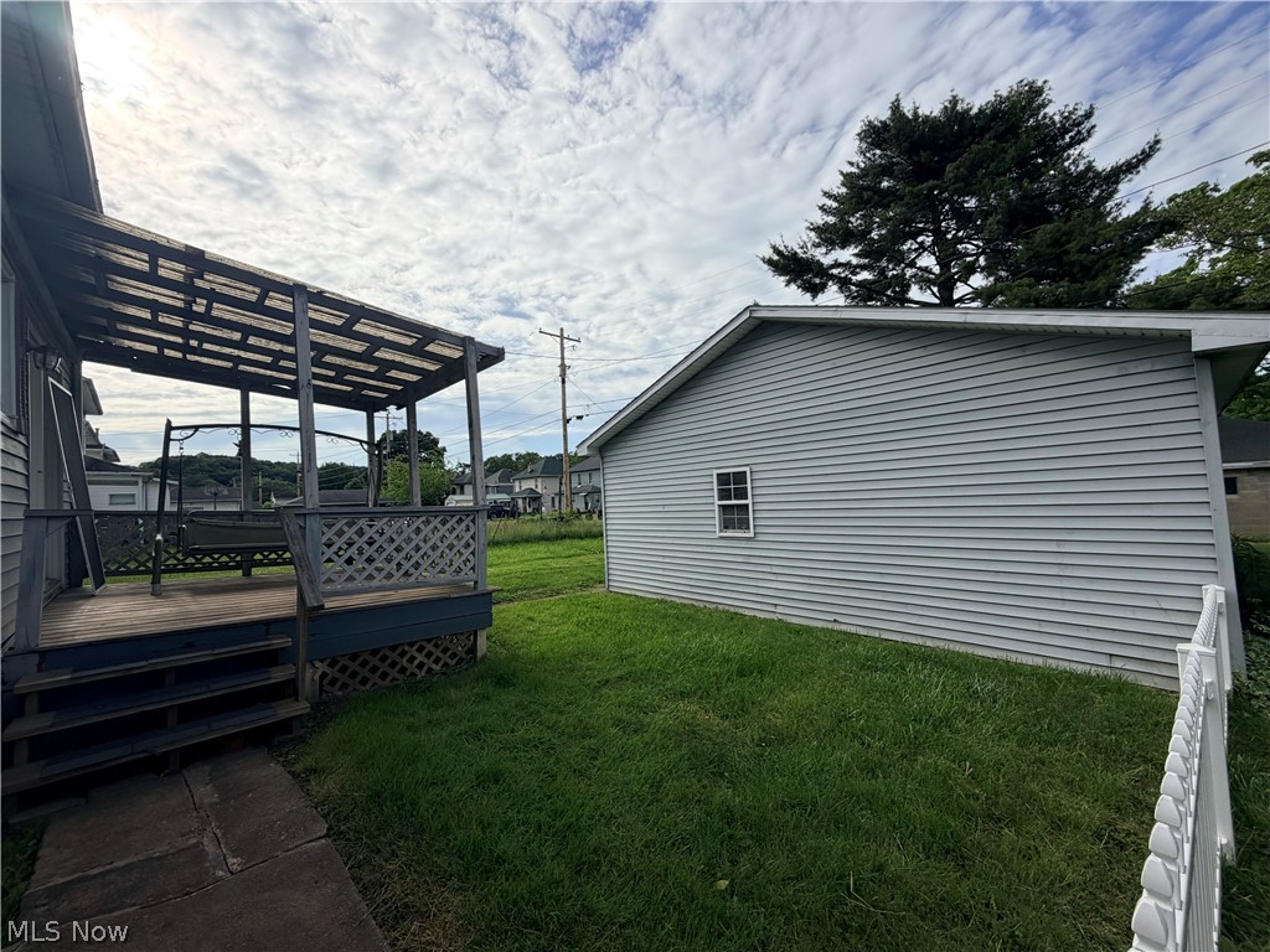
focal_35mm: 14
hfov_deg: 102.1
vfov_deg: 85.7
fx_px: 514
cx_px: 635
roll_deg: +3.2
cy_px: 476
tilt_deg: +3.0
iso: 25
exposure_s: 1/1399
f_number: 2.2
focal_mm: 2.22
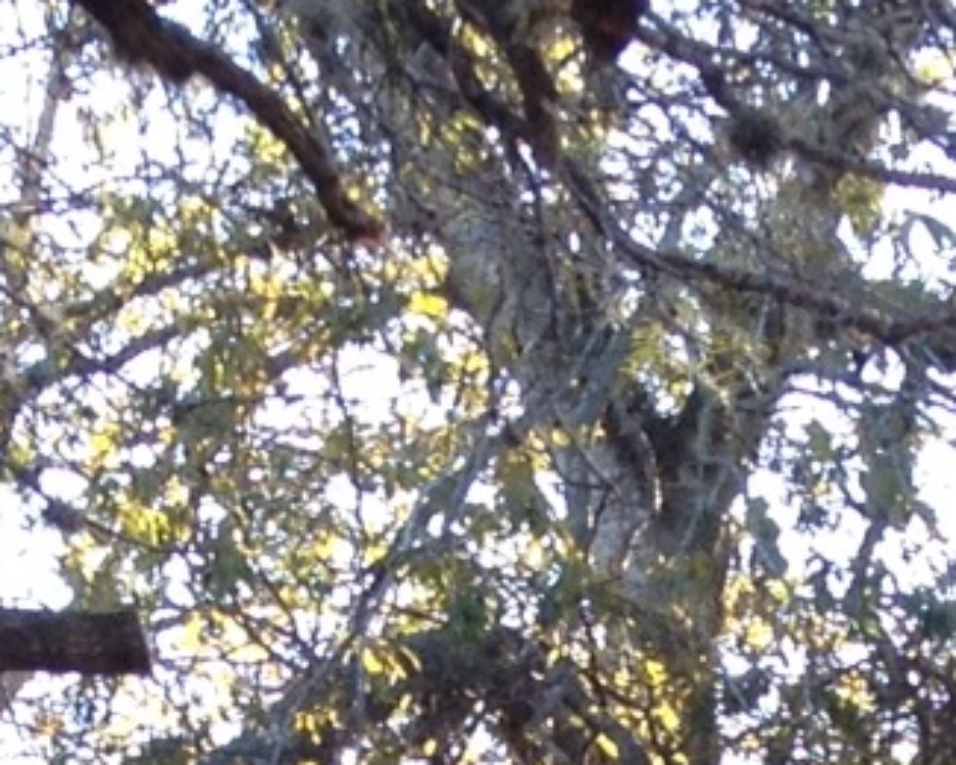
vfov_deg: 6.6
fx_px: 6083
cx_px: 947
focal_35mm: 215
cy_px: 2204
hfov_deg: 8.9
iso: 50
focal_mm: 4.28
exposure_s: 1/131
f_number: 2.4
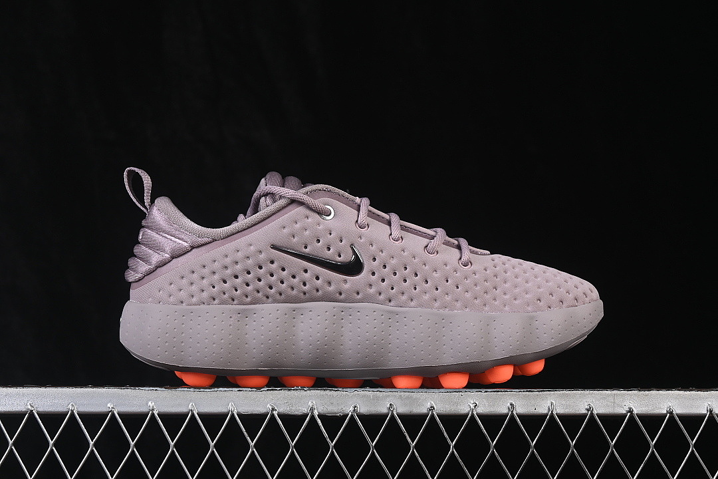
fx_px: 1496
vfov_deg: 18.2
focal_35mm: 75
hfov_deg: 27.0
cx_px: 359
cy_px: 240
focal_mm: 50
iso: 160
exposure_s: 1/80
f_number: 8
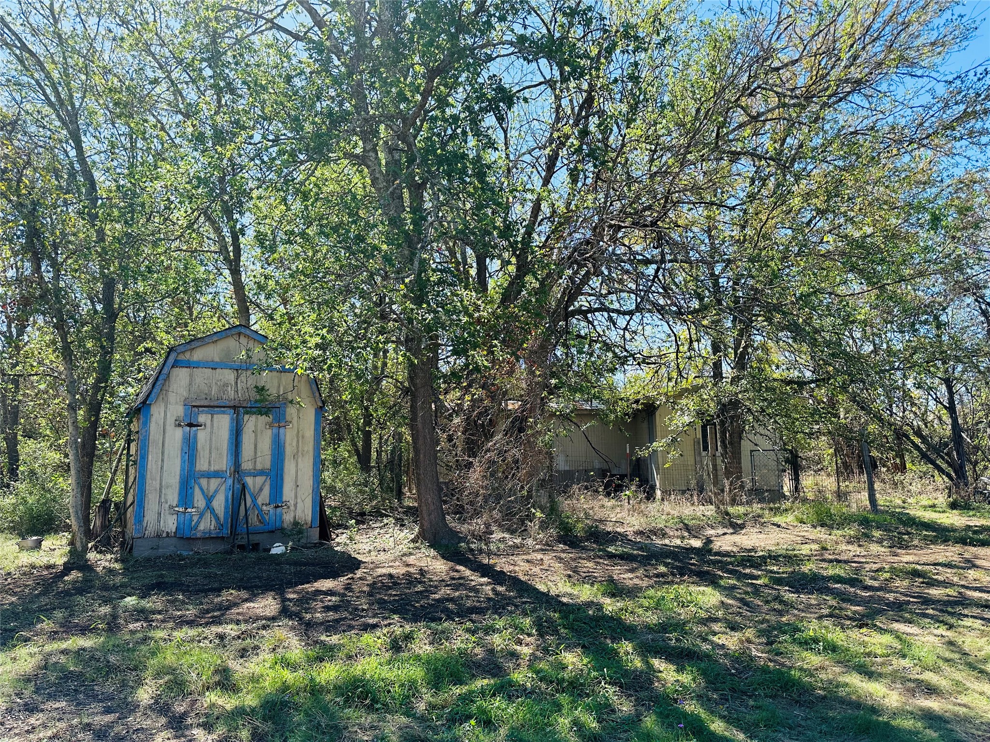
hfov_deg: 71.6
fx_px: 686
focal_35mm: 24
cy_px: 371
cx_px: 495
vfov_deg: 56.8
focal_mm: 6.86
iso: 80
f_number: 1.78
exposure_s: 1/1040
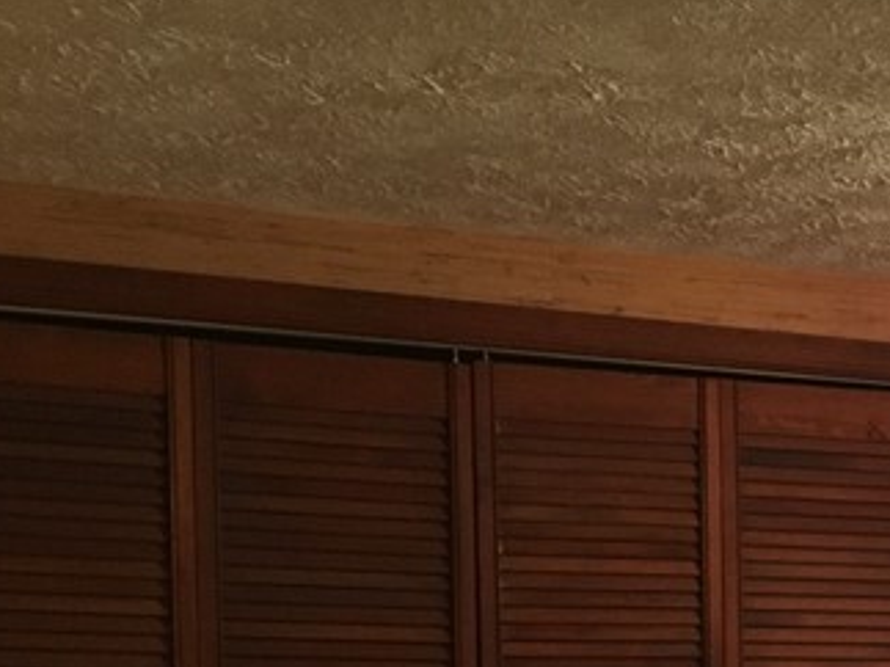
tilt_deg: -2.0
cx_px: 1199
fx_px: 2365
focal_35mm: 92
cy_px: 819
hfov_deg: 19.4
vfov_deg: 15.4
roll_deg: +1.5
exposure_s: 1/24
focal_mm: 4.15
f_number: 2.2
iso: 200
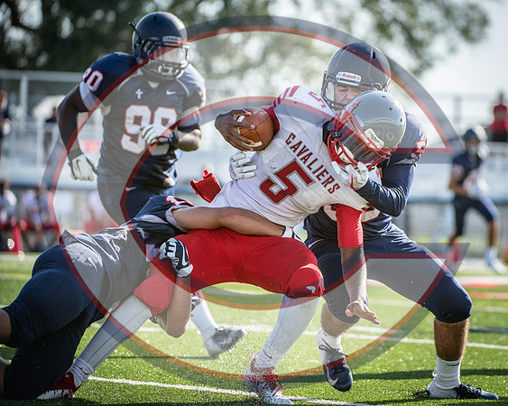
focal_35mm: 262
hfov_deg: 7.4
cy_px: 170
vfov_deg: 5.9
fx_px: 3936
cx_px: 354
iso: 220
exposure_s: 1/1000
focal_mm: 200
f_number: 4
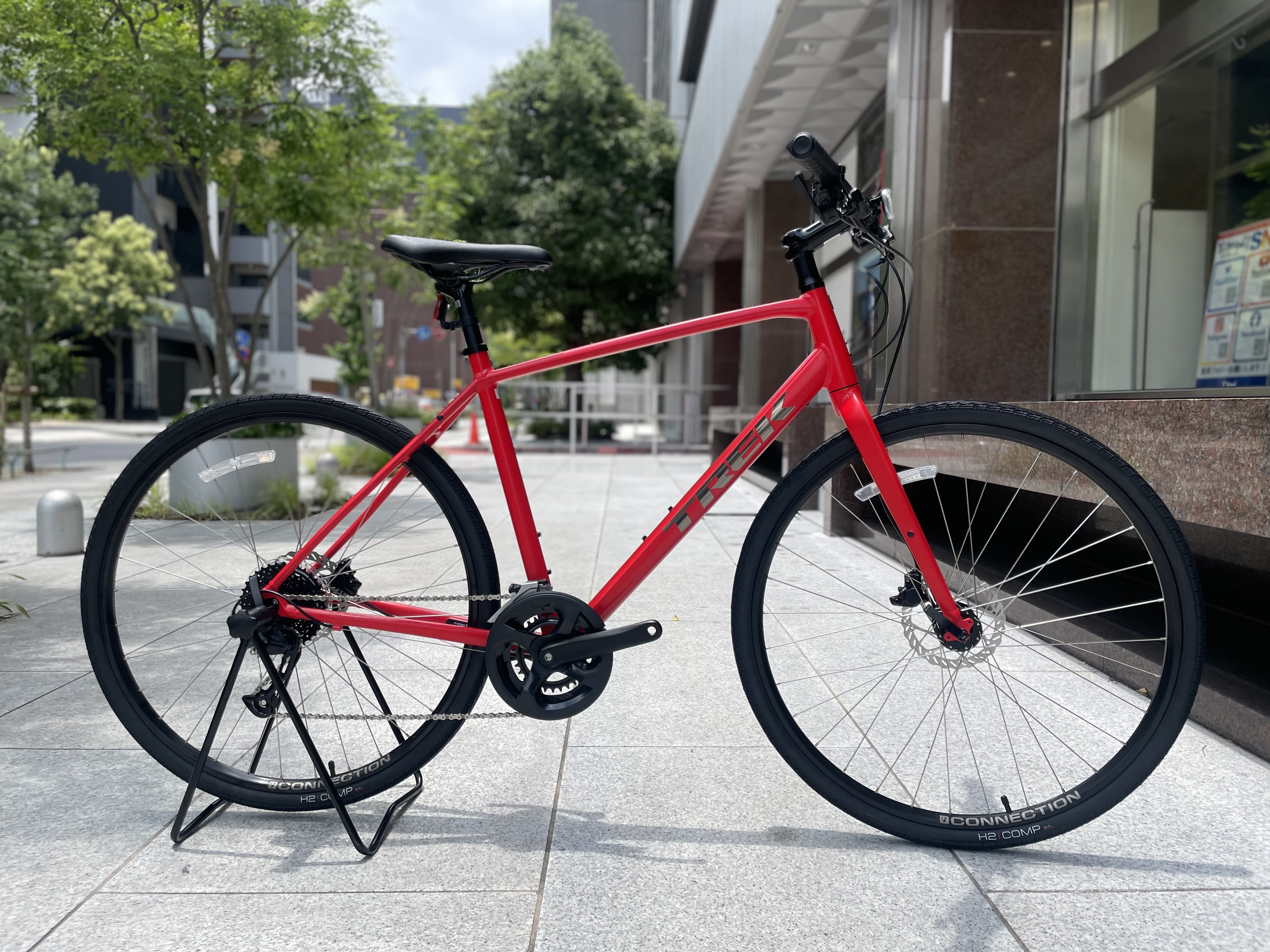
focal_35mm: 26
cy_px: 476
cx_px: 635
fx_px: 954
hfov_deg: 67.3
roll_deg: -0.1
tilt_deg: -3.7
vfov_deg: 53.1
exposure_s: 1/2092
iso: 50
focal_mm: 4.2
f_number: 1.6
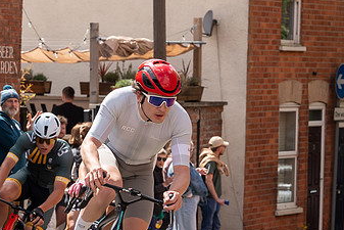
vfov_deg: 5.2
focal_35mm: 264
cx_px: 156
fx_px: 2524
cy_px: 120
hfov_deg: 7.8
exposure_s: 1/1000
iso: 200
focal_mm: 70
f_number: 5
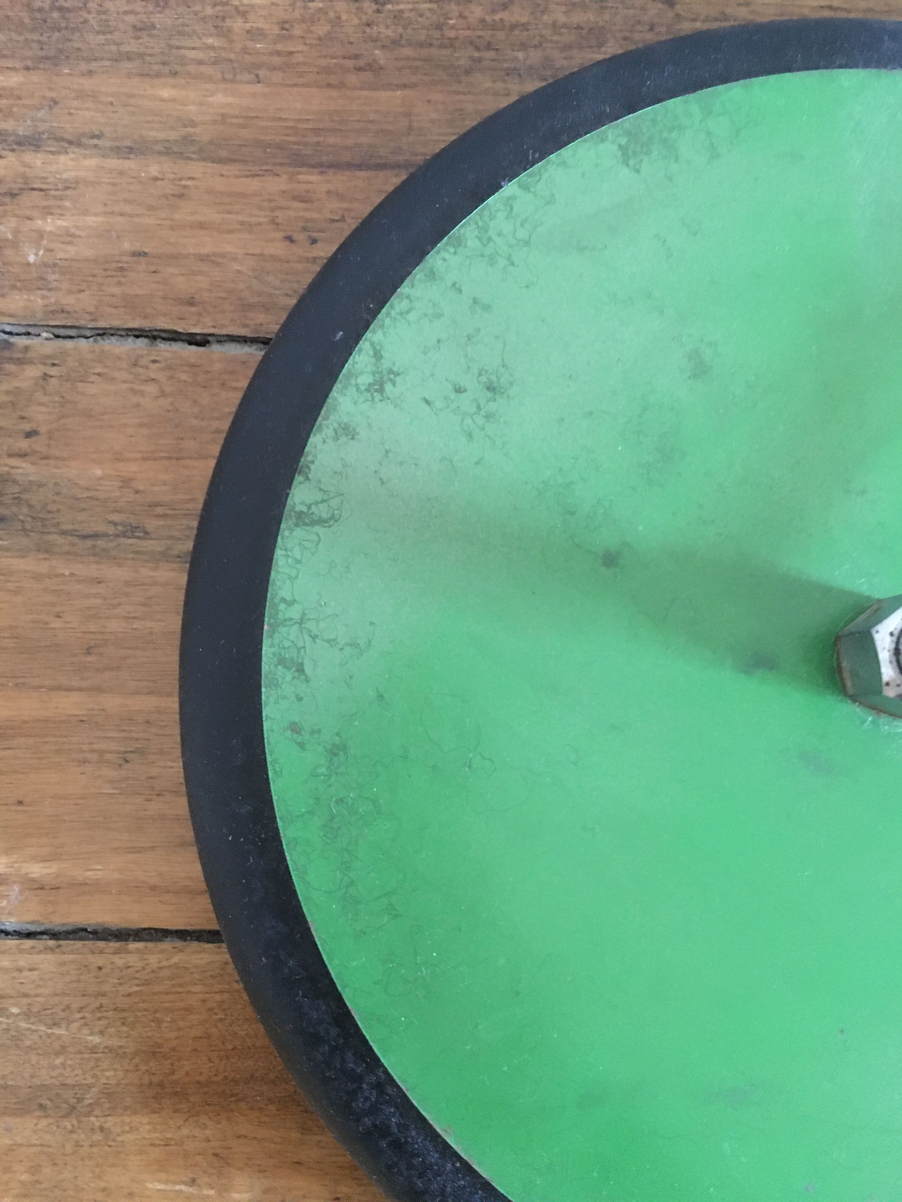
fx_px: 1008
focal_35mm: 29
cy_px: 601
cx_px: 451
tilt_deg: -83.2
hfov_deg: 48.2
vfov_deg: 61.7
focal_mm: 4.15
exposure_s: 1/17
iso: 500
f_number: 2.2
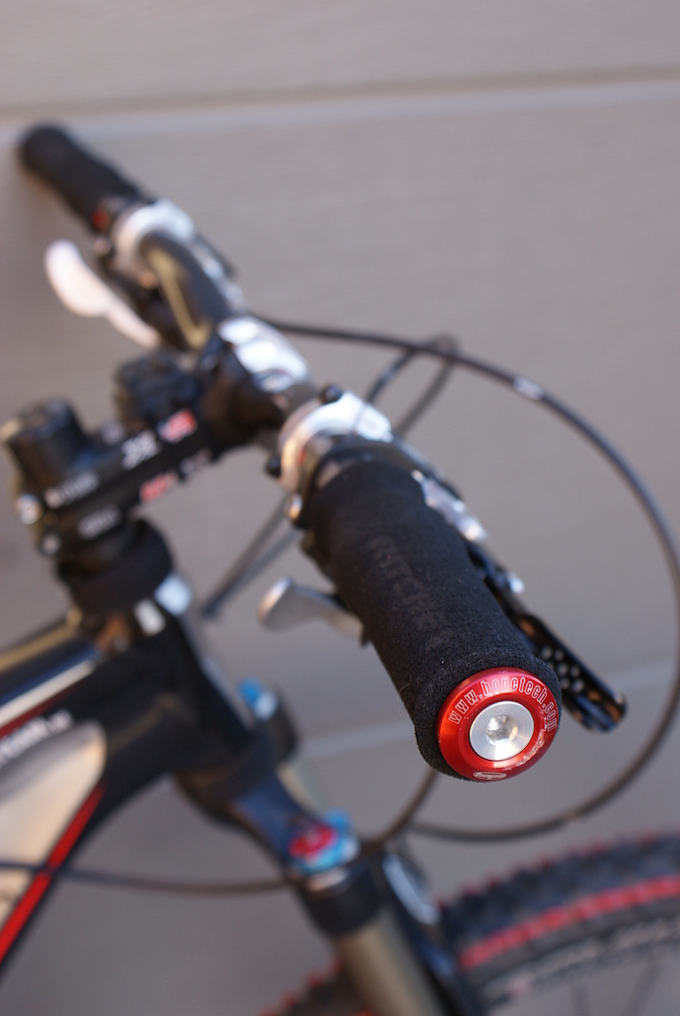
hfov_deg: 25.8
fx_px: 1484
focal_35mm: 52
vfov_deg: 37.8
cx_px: 340
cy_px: 508
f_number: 5.6
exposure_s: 1/60
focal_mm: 35
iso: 250
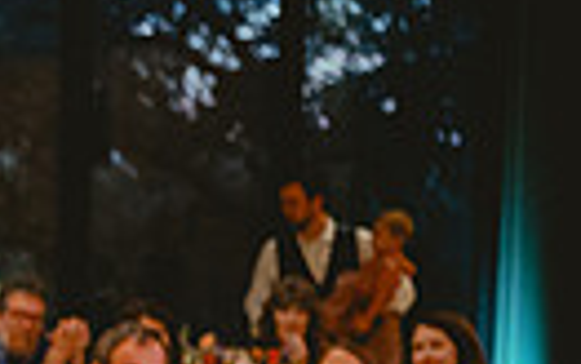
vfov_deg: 6.2
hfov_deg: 9.4
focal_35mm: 207
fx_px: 3279
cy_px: 648
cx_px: -634
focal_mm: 46
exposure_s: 1/160
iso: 2000
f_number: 2.8
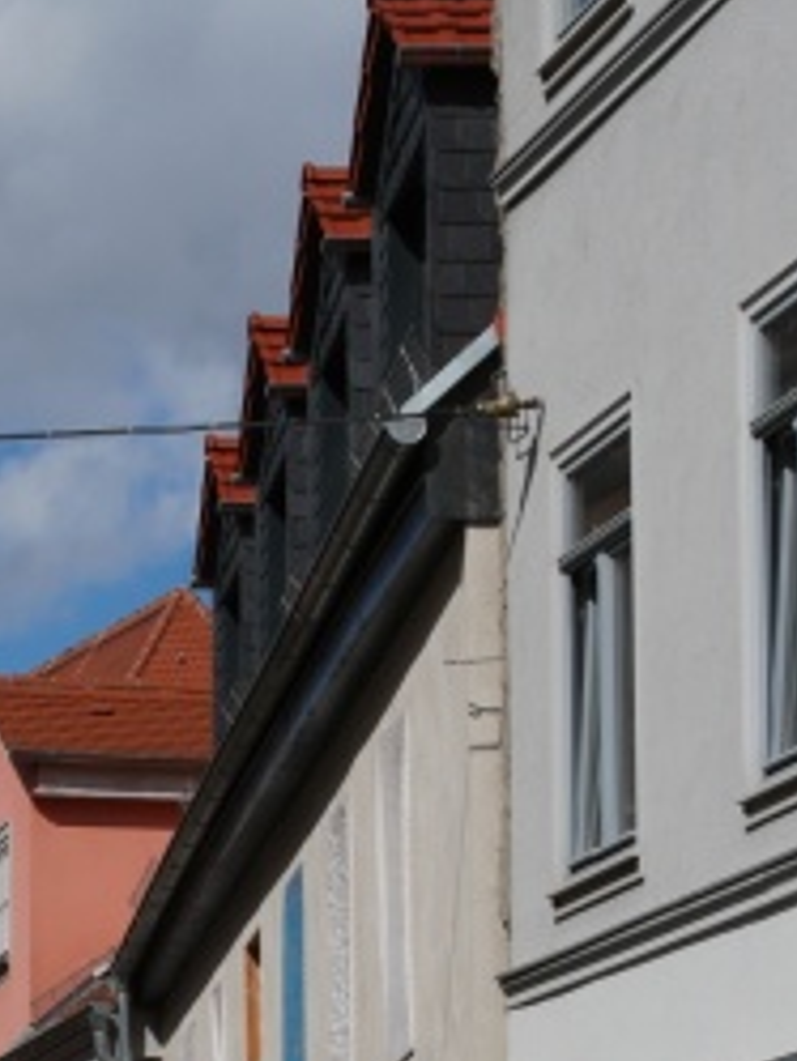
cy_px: 1176
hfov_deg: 9.5
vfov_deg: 12.6
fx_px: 4724
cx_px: -102
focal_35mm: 154
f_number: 9
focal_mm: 32
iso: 200
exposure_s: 1/640
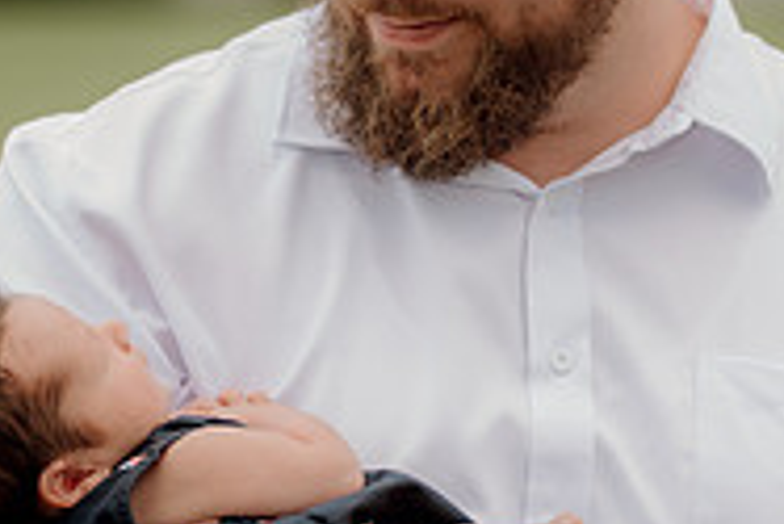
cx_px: 390
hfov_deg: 7.8
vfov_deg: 5.2
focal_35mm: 263
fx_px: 5732
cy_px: 178
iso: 80
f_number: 2.5
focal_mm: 85
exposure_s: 1/320
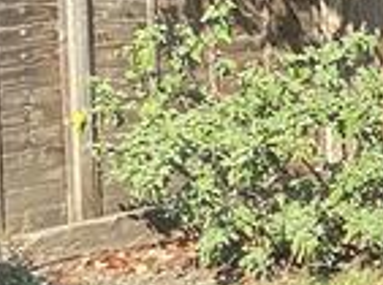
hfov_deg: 9.7
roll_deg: -0.5
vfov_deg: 8.0
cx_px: 861
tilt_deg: -6.9
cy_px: 87
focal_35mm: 185
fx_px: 2042
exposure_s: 1/1007
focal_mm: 4.25
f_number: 1.8
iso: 32
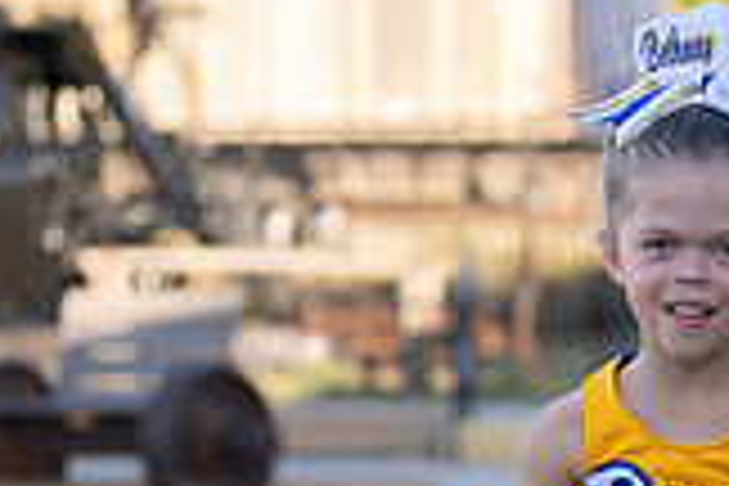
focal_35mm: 255
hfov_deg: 8.0
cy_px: 632
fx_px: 5163
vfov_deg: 5.4
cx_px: 684
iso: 100
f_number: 2.8
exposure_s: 1/320
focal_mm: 70
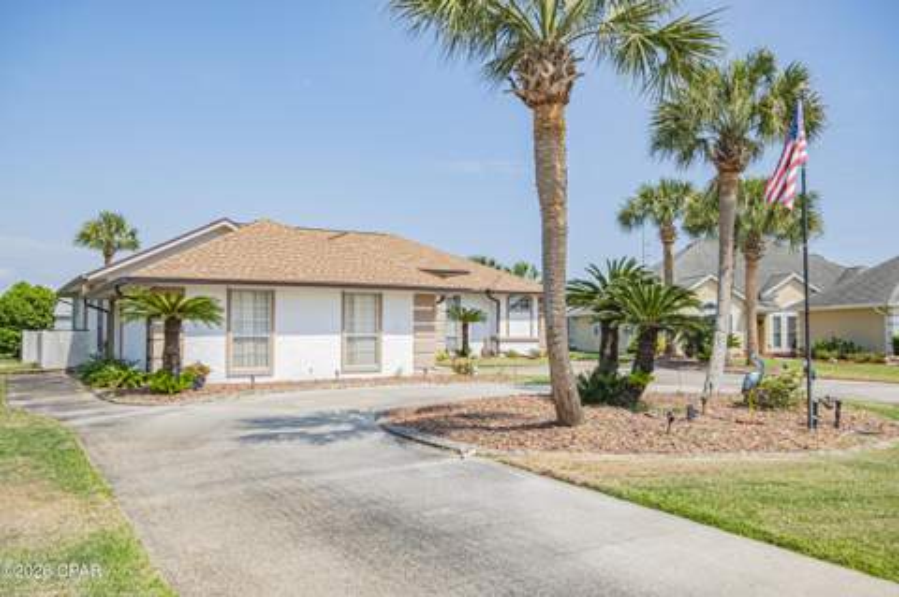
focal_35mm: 30
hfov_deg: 62.0
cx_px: 450
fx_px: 748
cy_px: 298
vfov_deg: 43.5
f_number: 16
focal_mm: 20
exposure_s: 1/160
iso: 400
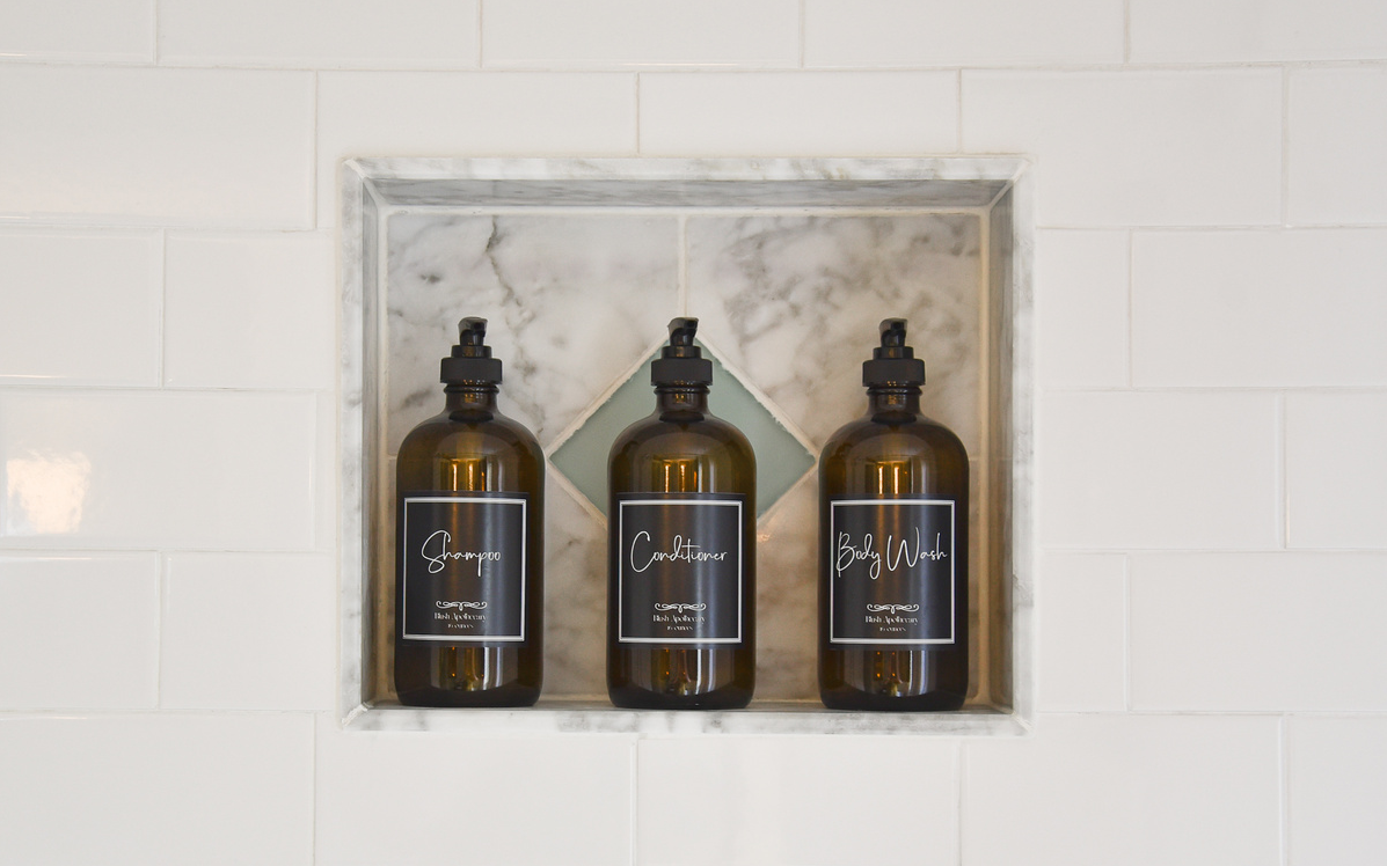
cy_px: 450
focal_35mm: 47
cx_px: 694
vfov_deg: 27.4
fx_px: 1777
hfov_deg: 42.6
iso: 400
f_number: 4.5
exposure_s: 1/80
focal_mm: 46
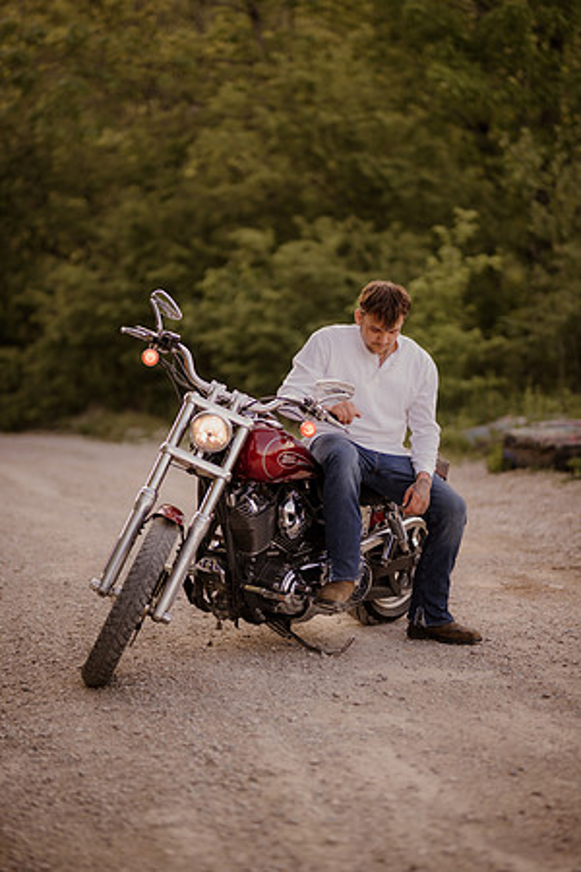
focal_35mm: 85
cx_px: 290
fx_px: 2058
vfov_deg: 23.9
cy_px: 436
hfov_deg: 16.1
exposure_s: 1/400
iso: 100
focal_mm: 85
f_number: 1.4
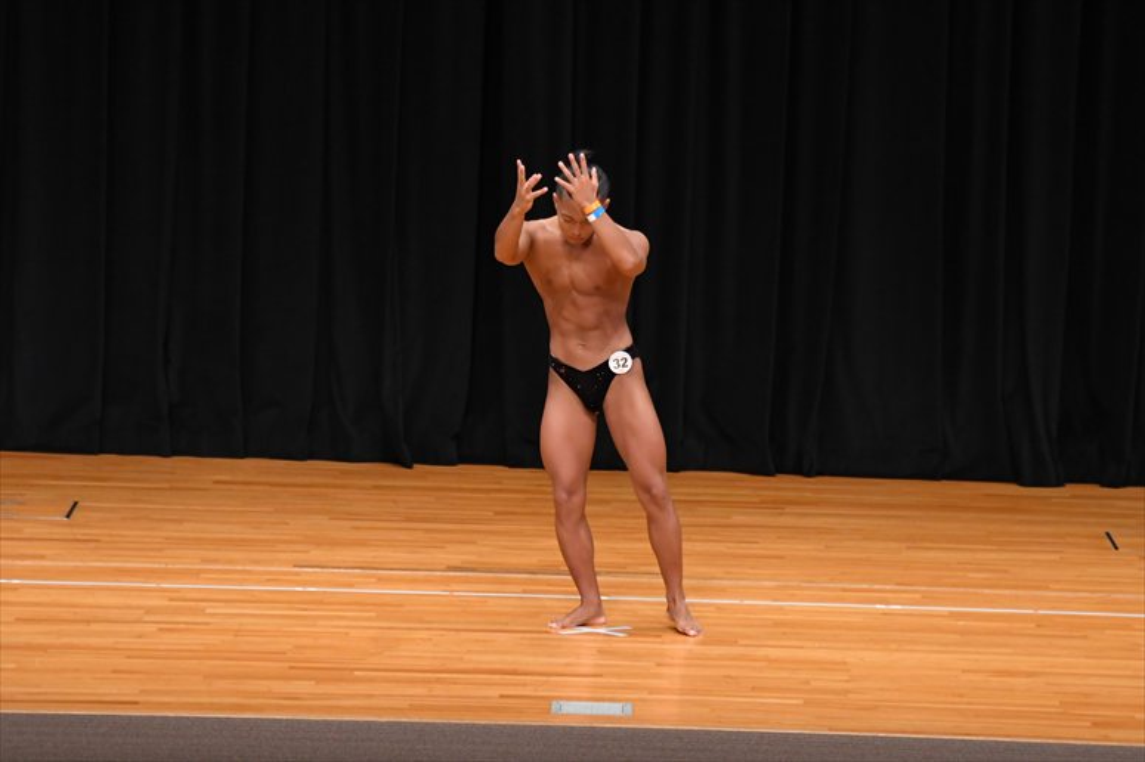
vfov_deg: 6.3
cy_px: 381
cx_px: 572
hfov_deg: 9.5
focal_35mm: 217
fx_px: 6899
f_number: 5.6
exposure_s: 1/400
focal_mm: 145
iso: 3200
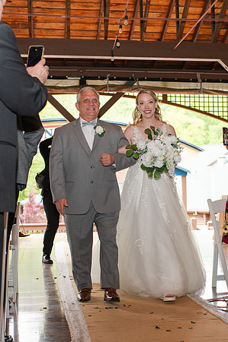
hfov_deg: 22.3
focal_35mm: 60
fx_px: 575
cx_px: 153
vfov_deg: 33.2
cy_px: 173
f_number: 3.2
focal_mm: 35
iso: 360
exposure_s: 1/200
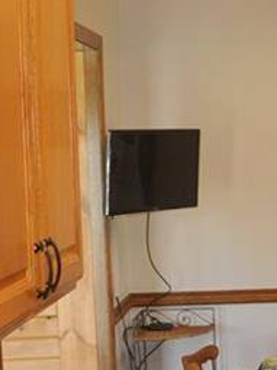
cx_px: 489
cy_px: 250
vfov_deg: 18.8
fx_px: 1111
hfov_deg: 13.0
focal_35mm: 104
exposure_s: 1/80
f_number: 3.5
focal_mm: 18
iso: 800
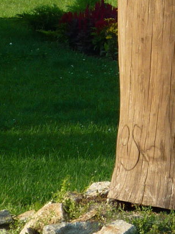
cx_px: 170
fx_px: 2364
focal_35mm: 351
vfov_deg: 5.6
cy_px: -63
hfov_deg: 4.2
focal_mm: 12.4
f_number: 4.1
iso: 80
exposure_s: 1/250
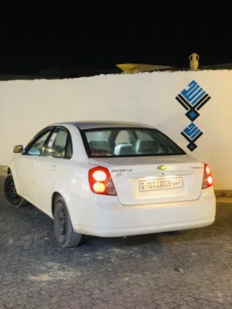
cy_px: 154
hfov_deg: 28.0
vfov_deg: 36.8
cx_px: 116
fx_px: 465
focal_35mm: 52
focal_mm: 6
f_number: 2.4
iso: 200
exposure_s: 1/8
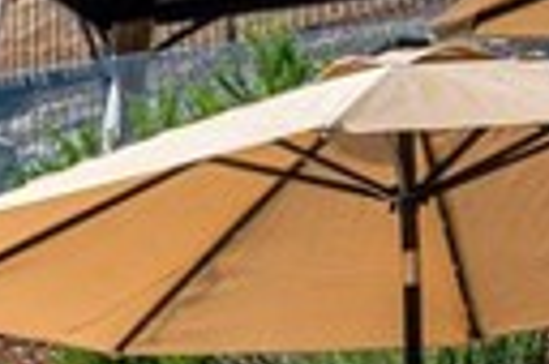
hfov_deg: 13.3
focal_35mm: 136
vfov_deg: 9.7
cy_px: 589
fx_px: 2071
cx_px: -502
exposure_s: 1/200
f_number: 8
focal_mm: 17
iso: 200
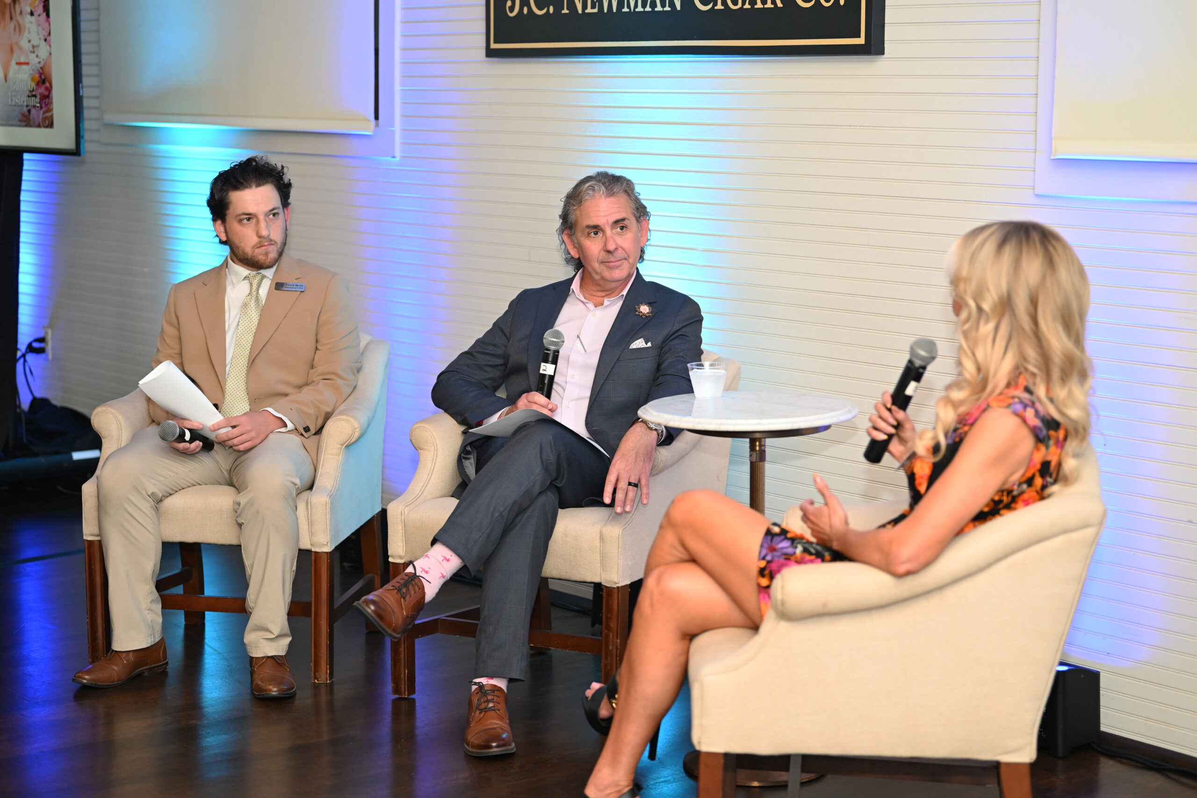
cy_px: 399
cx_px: 598
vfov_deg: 19.5
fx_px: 2327
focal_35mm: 70
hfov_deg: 28.8
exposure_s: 1/160
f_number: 2.8
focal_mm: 70
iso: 1250
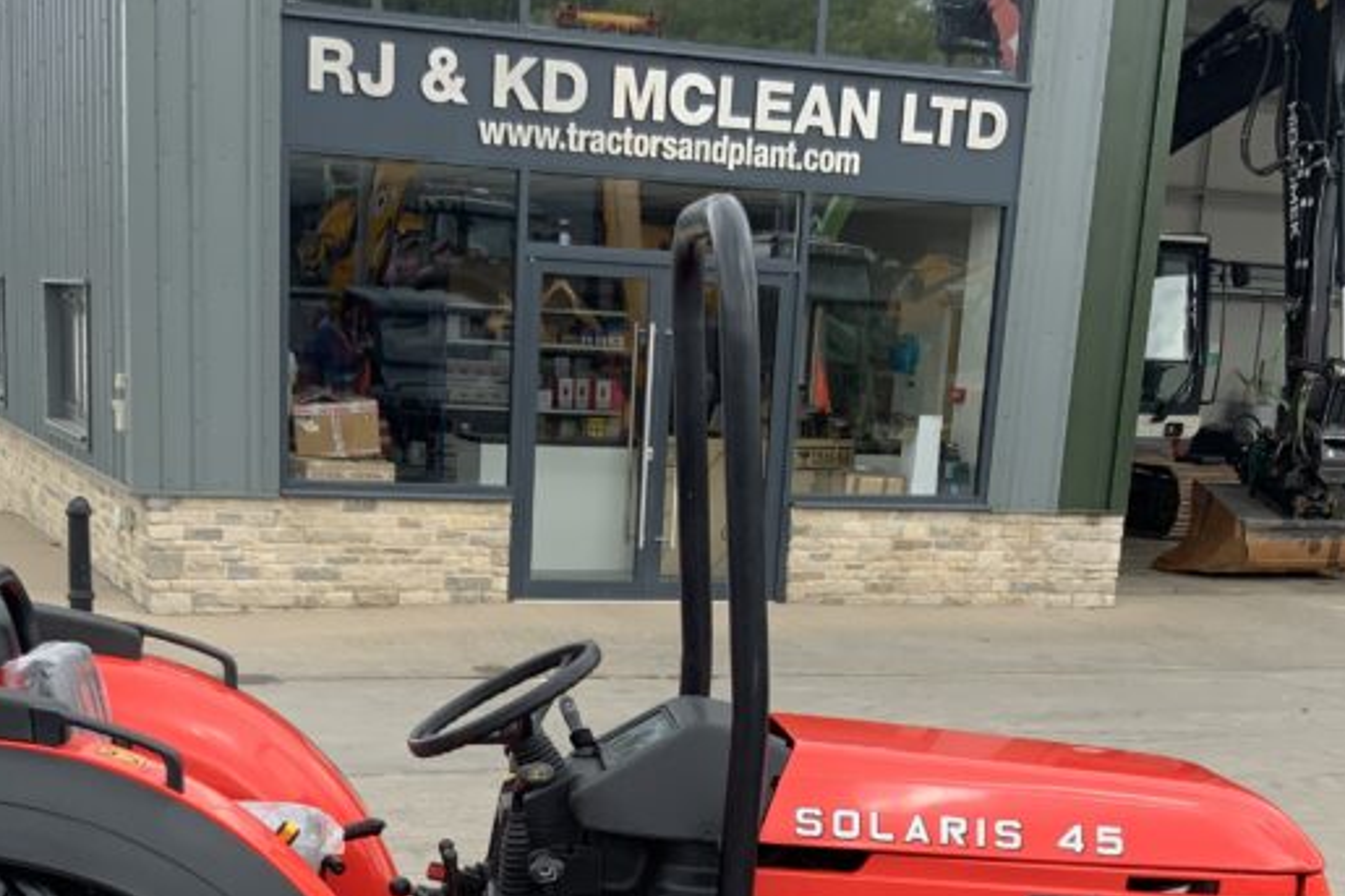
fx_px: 2241
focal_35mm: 60
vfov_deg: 21.6
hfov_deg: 33.4
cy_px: 959
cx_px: 614
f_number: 1.8
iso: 16
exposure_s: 1/375
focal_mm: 3
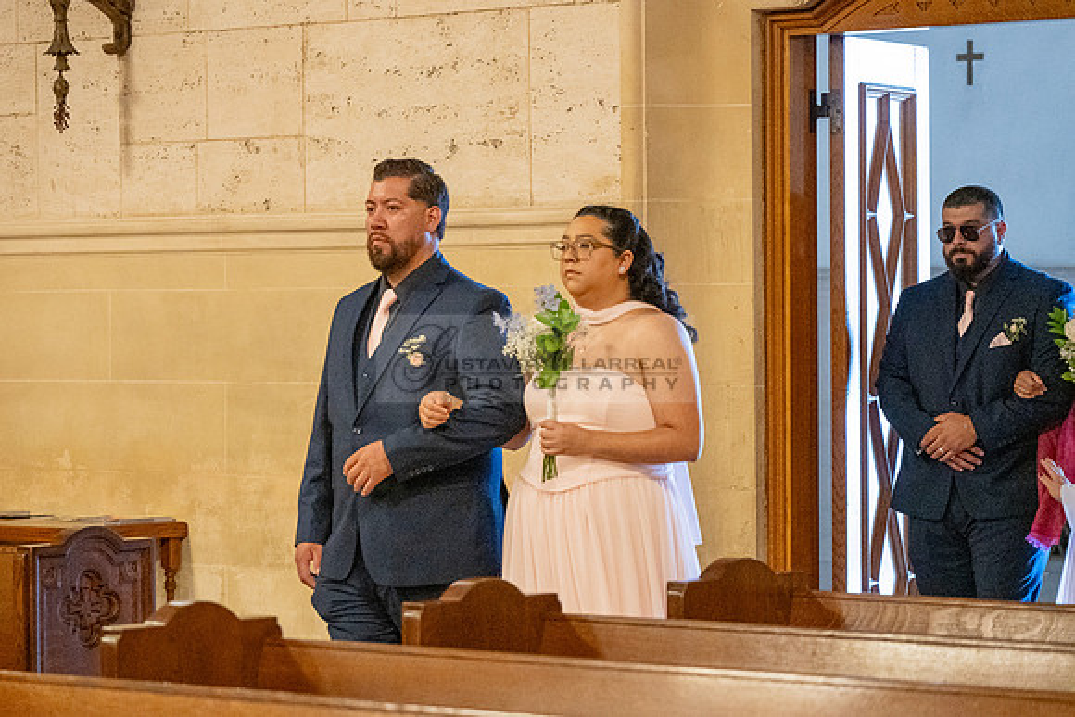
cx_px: 458
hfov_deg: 14.9
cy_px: 368
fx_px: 4116
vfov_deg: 10.0
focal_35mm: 138
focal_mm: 120
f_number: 4
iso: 3200
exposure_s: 1/200
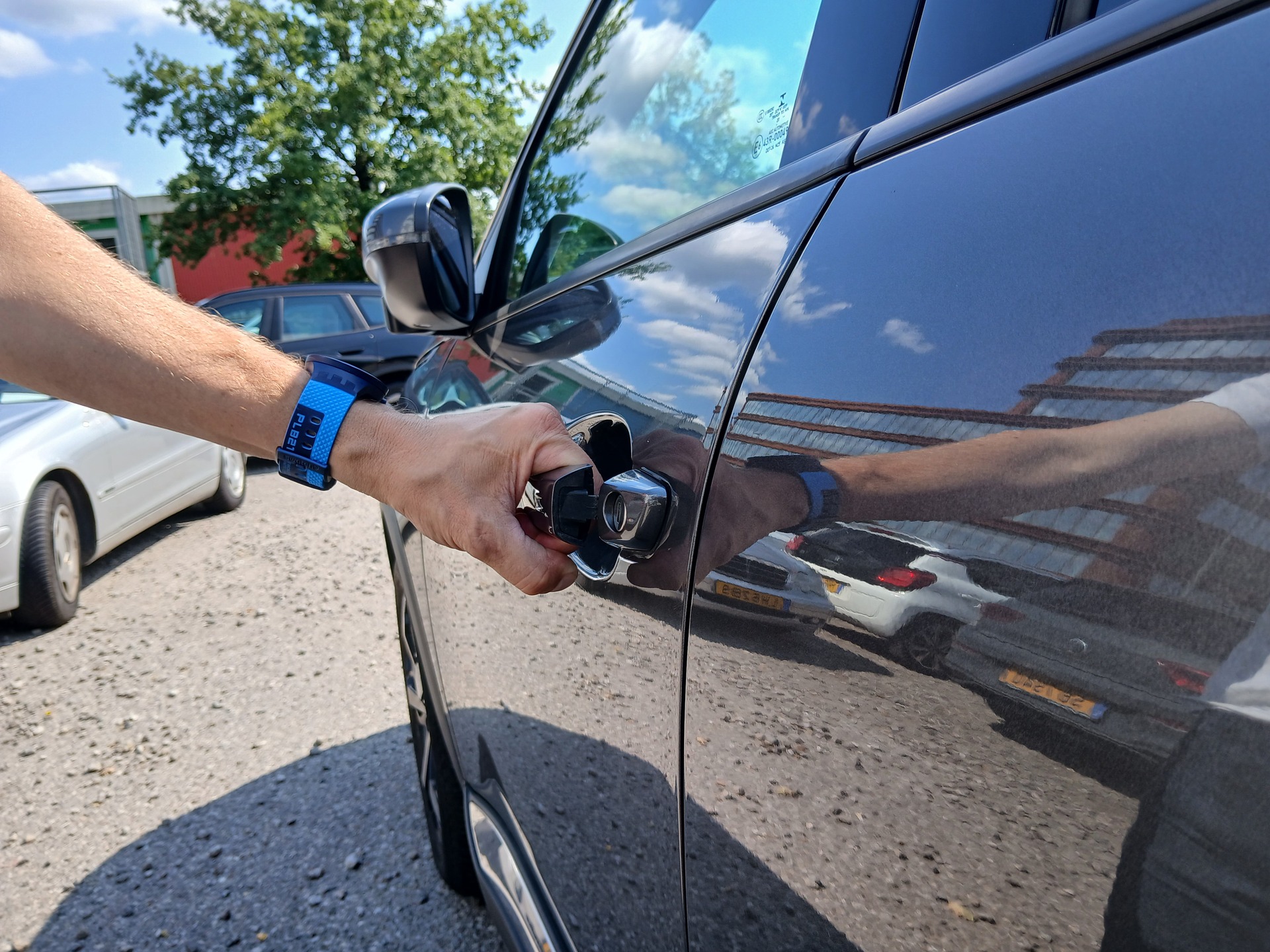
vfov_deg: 53.1
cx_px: 635
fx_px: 954
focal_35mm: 26
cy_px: 476
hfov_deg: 67.3
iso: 20
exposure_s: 1/235
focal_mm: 3.98
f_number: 1.8
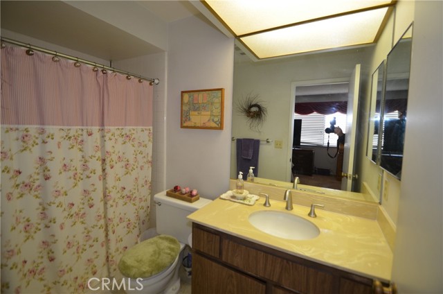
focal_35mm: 15
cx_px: 222
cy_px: 147
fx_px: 184
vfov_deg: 77.1
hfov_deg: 100.5
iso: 450
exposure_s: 1/60
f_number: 4
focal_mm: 10
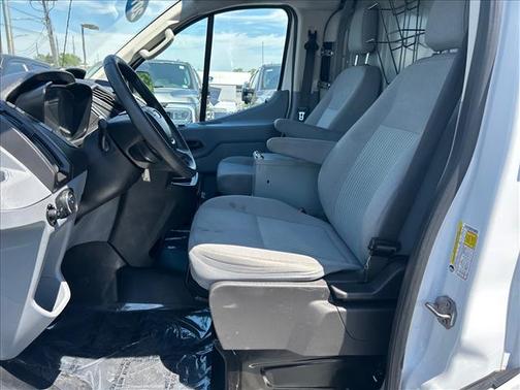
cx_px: 260
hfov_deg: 67.3
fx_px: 391
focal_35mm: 26
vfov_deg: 53.1
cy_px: 195
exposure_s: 1/658
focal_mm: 5.7
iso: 50
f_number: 1.5
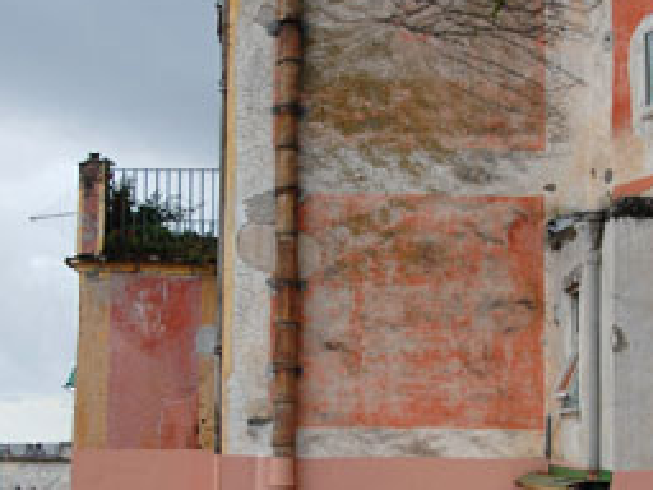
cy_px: 330
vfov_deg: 20.9
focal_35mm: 70
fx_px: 1320
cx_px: 360
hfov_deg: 27.8
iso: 100
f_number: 3.5
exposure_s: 1/100
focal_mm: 20
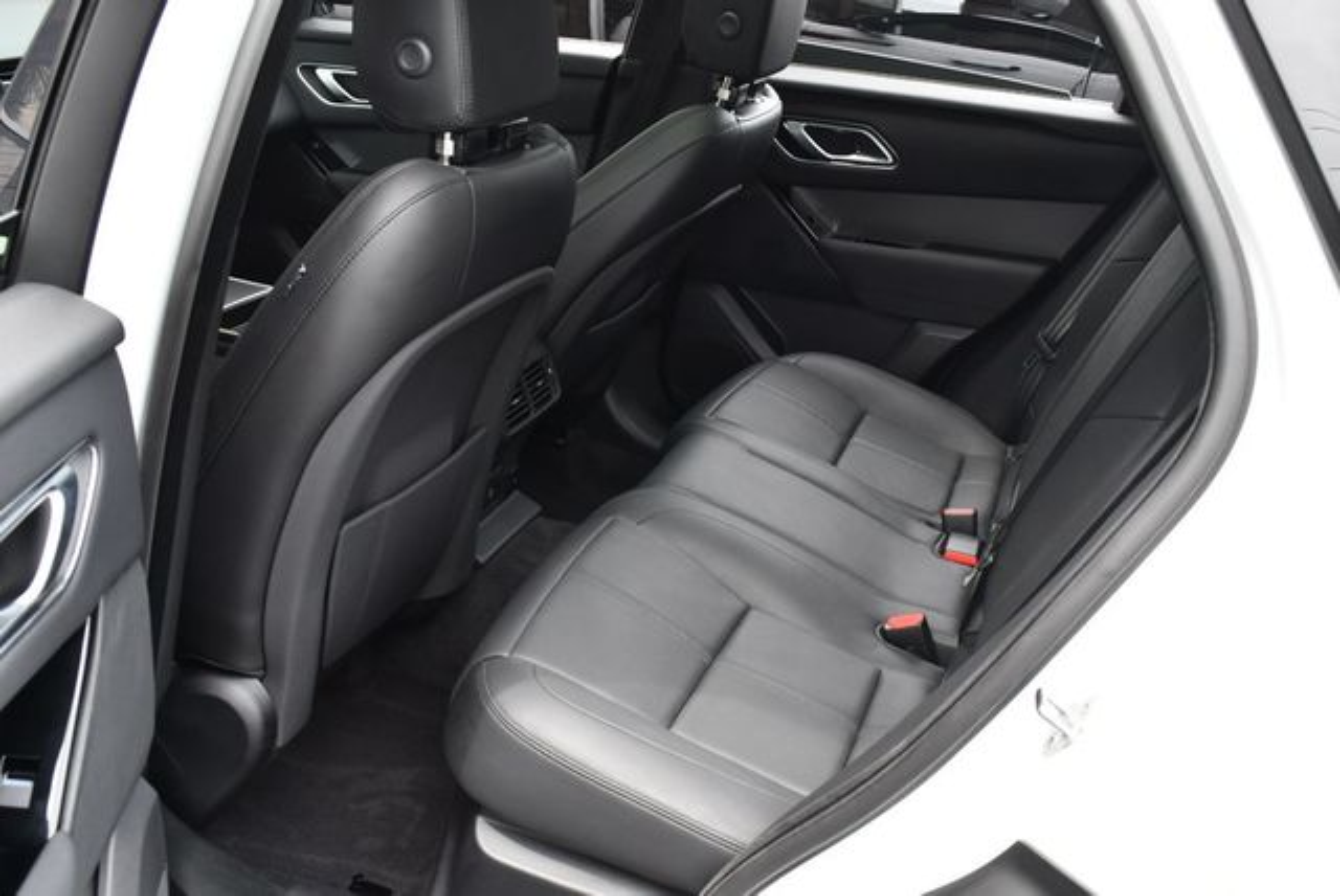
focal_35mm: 36
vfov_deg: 36.9
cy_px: 448
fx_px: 1341
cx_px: 670
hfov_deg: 53.1
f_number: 5.6
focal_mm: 18
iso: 400
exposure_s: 1/250
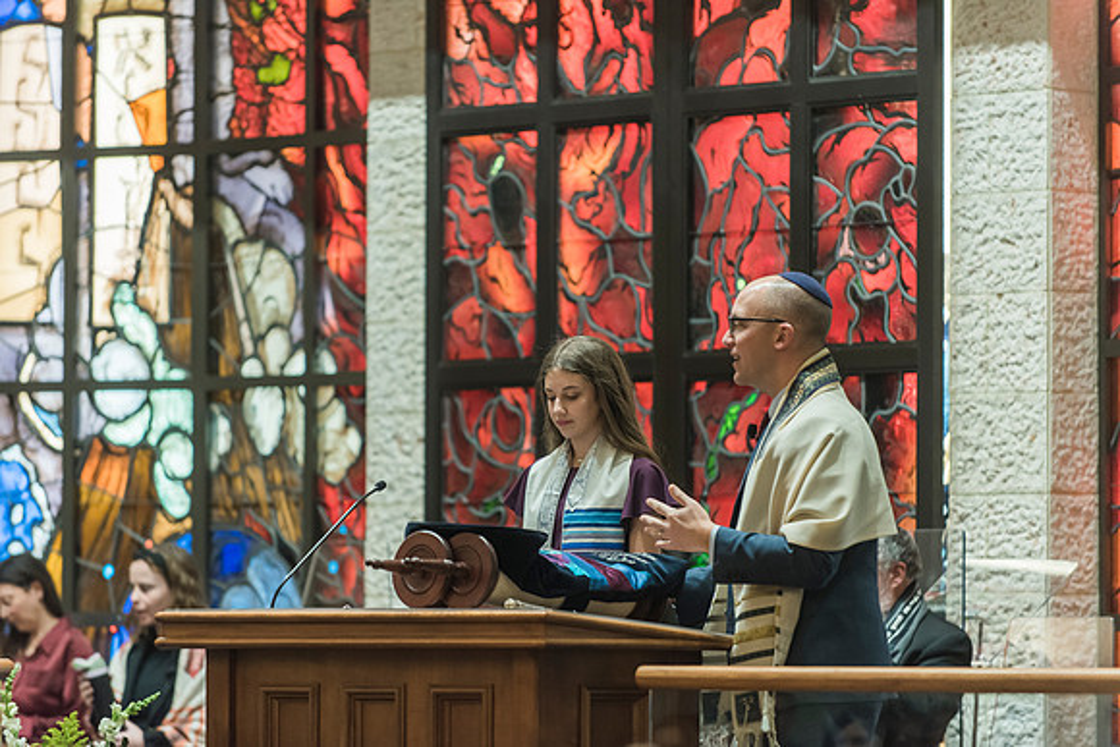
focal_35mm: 208
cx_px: 545
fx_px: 6480
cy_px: 370
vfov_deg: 6.6
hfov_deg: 9.9
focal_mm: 200
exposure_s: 1/125
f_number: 2.8
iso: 1250
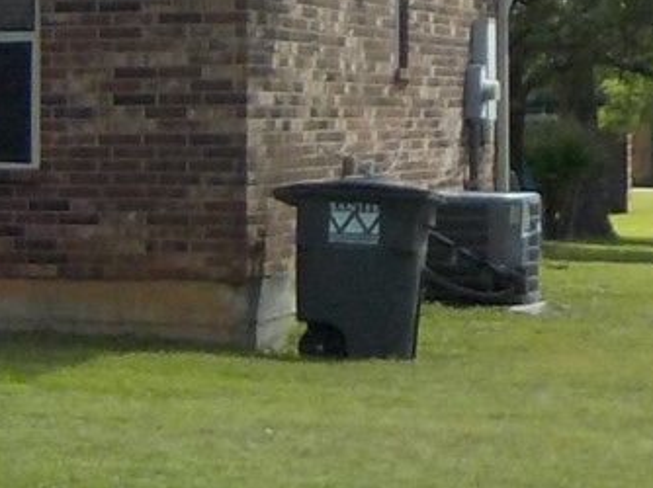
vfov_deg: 8.1
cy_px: 178
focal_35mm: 184
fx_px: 3469
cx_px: -882
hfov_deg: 9.6
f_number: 3.3
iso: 125
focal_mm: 4.1
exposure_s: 1/800
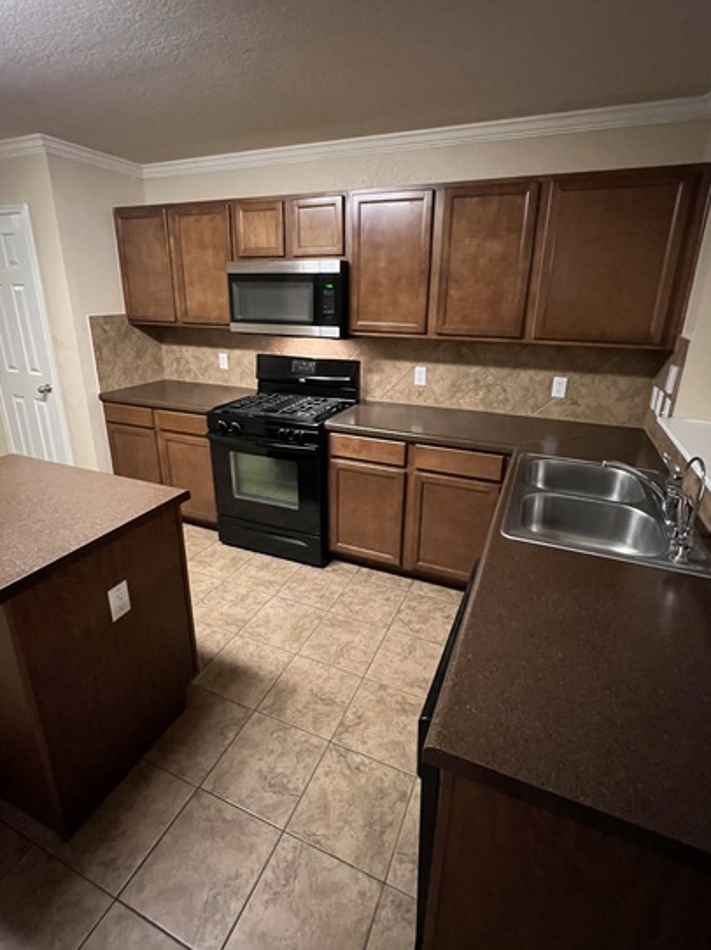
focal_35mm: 16
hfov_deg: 78.1
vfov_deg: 94.4
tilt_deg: -17.3
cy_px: 444
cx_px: 350
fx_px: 439
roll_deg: -0.1
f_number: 1.8
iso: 1000
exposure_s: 1/35
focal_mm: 1.57
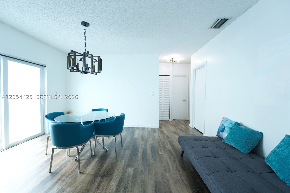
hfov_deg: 104.3
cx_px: 145
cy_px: 96
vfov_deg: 81.2
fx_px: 113
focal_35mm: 14
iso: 100
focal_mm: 14
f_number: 9
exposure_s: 1/1.6
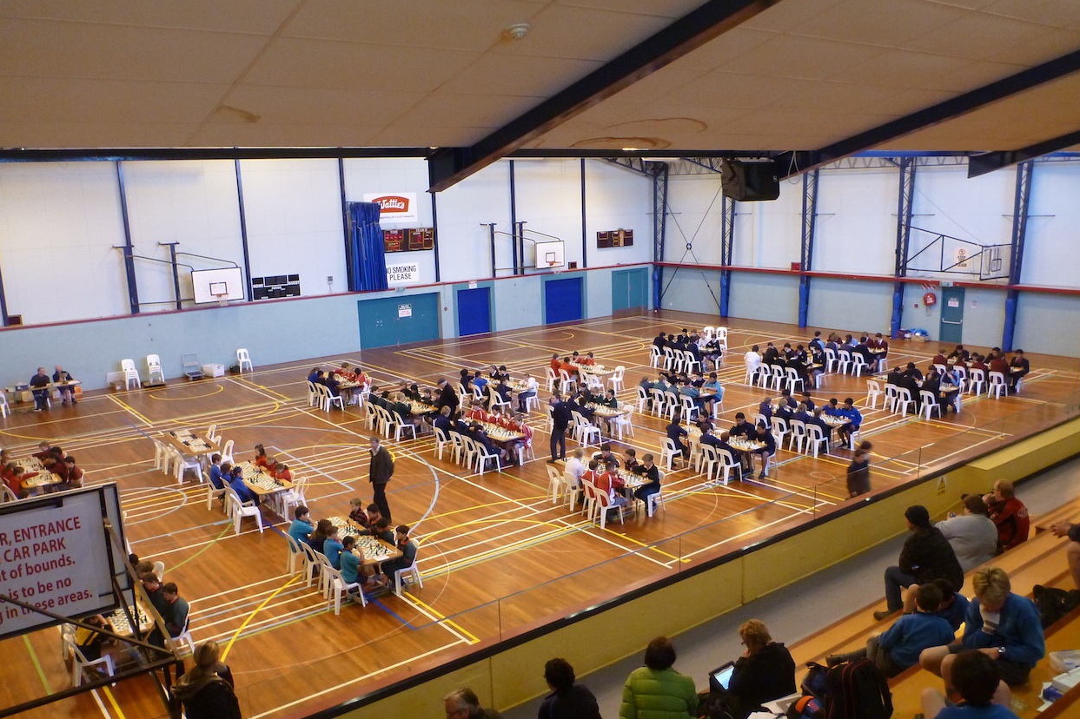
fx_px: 900
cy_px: 399
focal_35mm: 30
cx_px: 541
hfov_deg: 61.9
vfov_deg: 43.5
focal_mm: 4.9
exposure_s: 1/20
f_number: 3.3
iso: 400
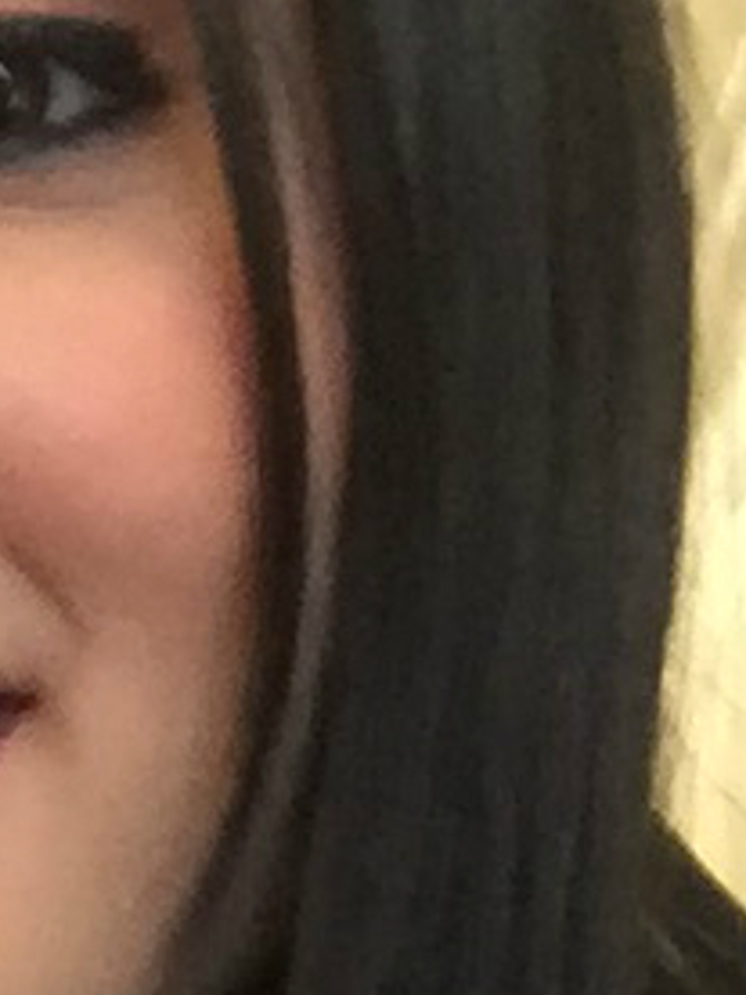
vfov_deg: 13.0
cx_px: -714
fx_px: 4138
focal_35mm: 144
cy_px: 1438
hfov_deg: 9.6
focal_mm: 2.65
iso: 320
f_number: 2.2
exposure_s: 1/17
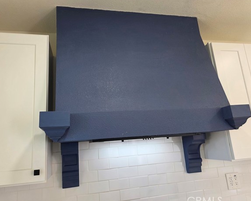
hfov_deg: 68.1
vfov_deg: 56.8
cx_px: 119
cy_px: 102
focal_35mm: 25
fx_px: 186
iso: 125
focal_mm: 6.3
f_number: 1.7
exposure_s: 1/120
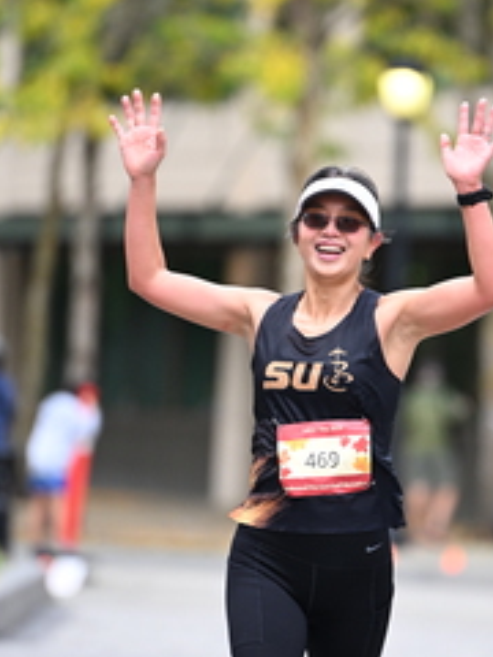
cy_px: 318
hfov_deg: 3.4
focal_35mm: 440
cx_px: 325
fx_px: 8355
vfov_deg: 4.5
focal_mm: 200
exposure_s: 1/2000
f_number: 2.8
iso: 1000
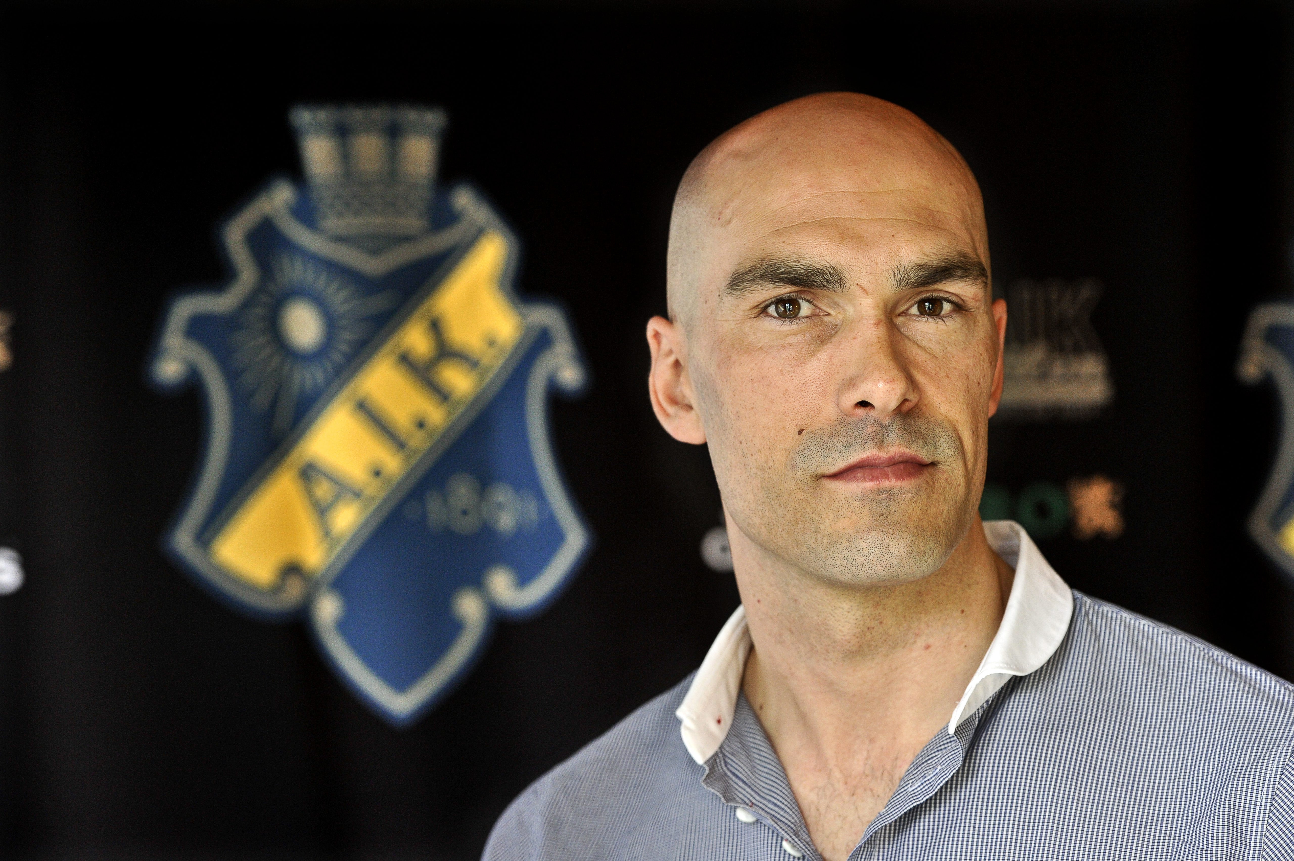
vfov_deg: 13.4
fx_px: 3664
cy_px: 430
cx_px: 647
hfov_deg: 20.0
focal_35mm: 102
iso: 2000
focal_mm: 102
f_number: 5
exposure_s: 1/80
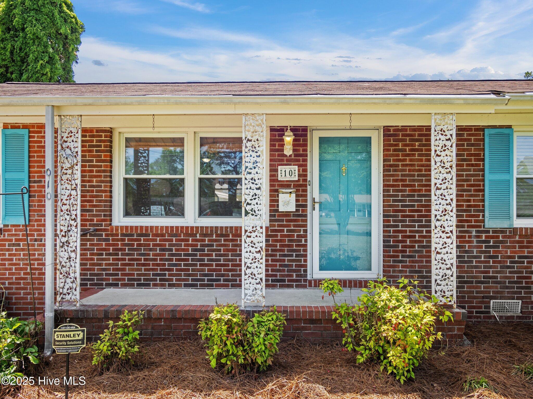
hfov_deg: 67.3
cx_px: 266
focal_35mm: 26
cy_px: 200
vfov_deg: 53.1
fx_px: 400
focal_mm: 13
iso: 200
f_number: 5.6
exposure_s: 1/320
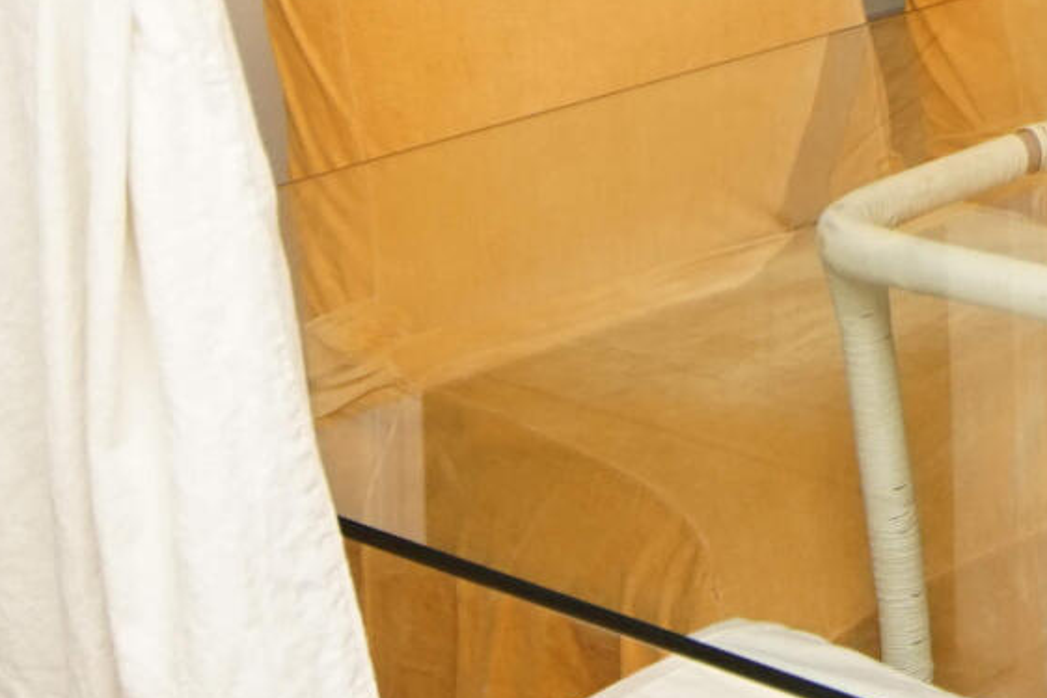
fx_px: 2793
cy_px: -557
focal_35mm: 96
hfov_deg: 18.5
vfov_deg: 12.9
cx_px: 1626
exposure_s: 1/60
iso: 400
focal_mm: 12
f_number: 4.5
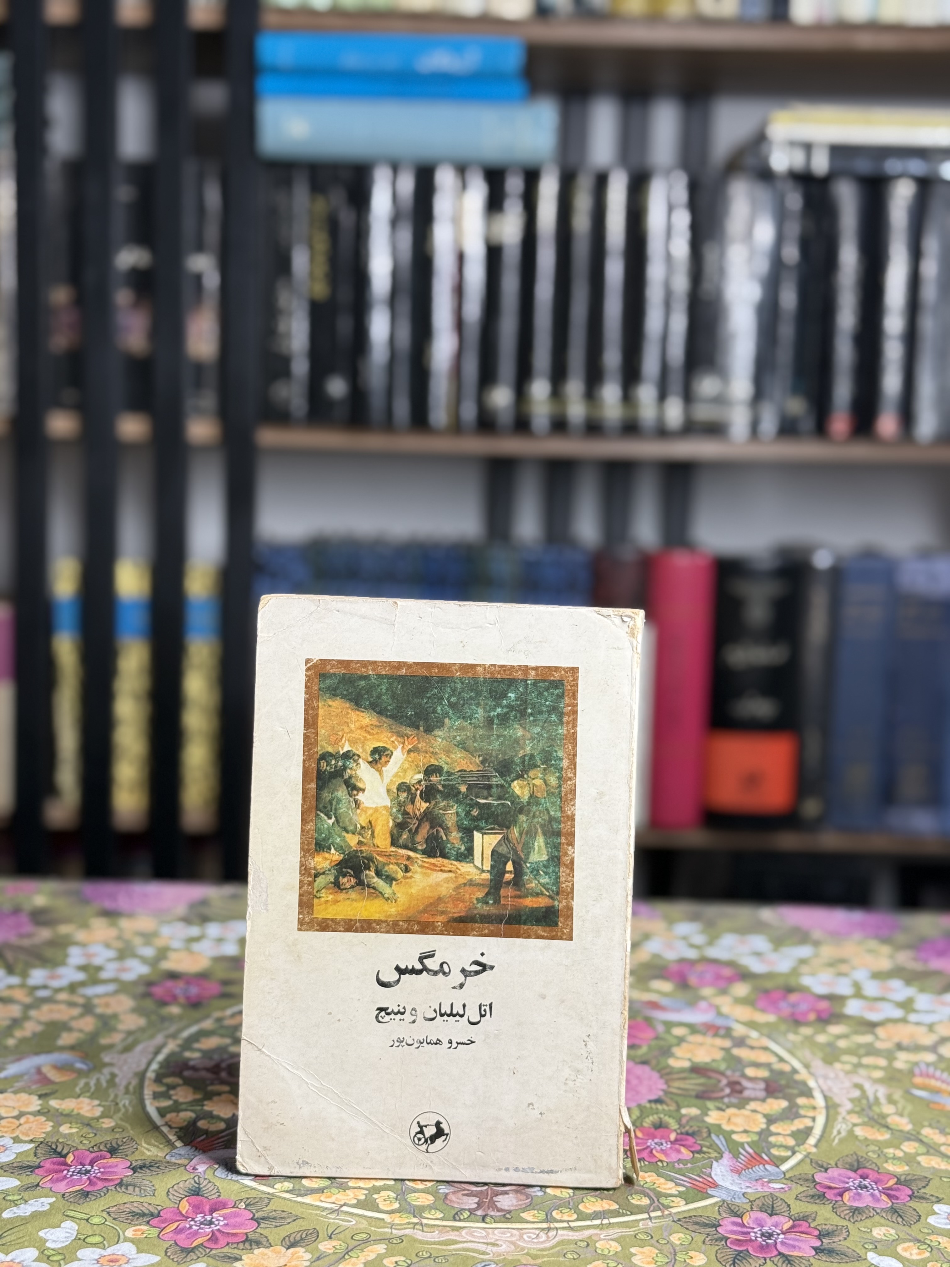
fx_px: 1756
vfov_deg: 39.7
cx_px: 475
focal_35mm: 48
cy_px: 634
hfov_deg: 30.3
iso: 100
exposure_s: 1/100
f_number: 1.78
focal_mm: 6.76
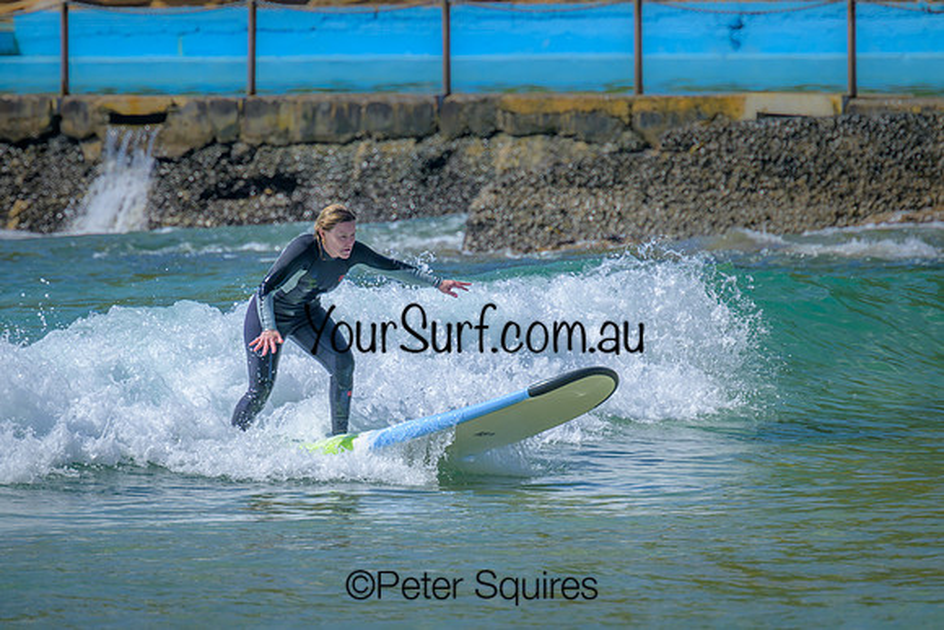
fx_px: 20982
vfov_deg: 1.7
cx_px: 472
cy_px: 315
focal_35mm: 800
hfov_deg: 2.6
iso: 360
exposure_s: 1/1000
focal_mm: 800
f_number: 11
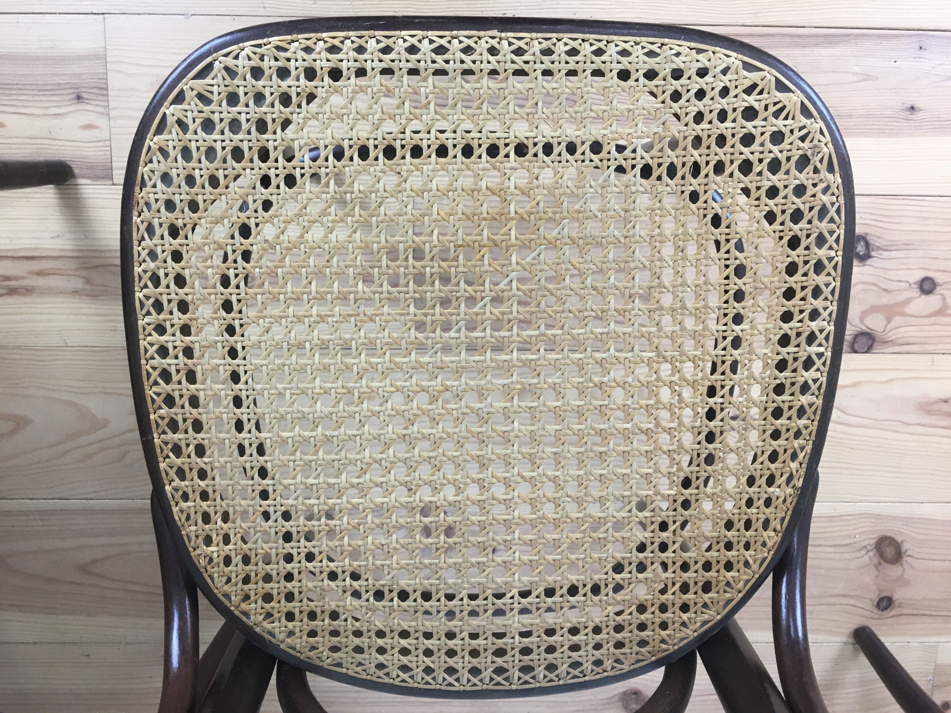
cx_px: 476
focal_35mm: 29
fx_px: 797
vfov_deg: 48.2
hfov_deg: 61.7
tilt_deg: -81.7
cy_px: 356
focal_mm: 4.15
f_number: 2.2
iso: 64
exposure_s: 1/33
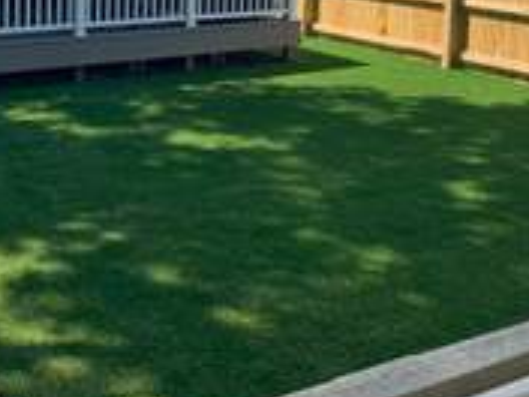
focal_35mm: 59
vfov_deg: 23.5
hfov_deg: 31.6
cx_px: 81
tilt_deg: -5.9
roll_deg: +0.5
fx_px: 902
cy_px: -21
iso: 25
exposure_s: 1/835
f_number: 1.8
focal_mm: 4.25
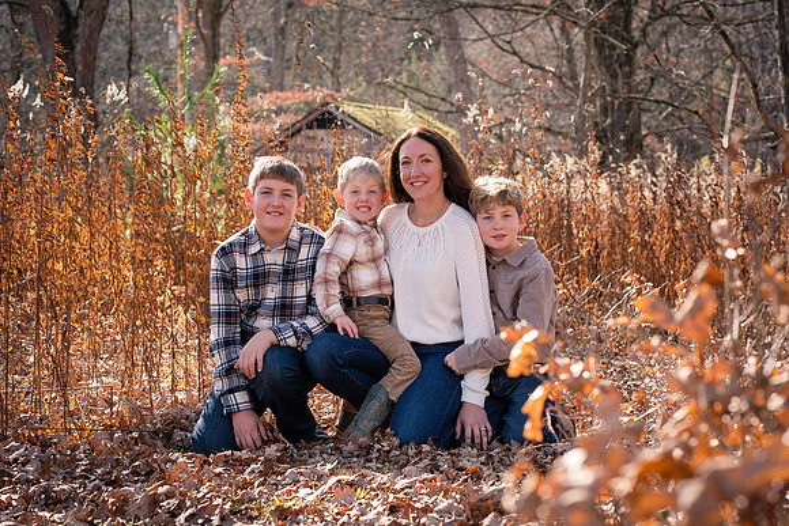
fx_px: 1983
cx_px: 381
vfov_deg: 15.1
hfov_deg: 22.5
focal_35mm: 90
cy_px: 276
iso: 250
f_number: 6.3
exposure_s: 1/250
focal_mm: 85
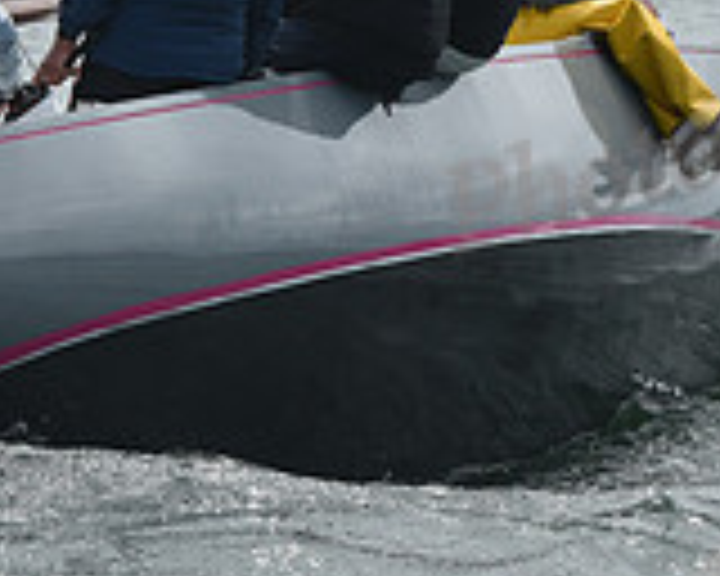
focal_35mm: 414
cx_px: 216
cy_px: -34
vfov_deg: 3.7
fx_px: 8822
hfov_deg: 4.7
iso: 250
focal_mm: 122
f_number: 7.1
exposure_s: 1/1250
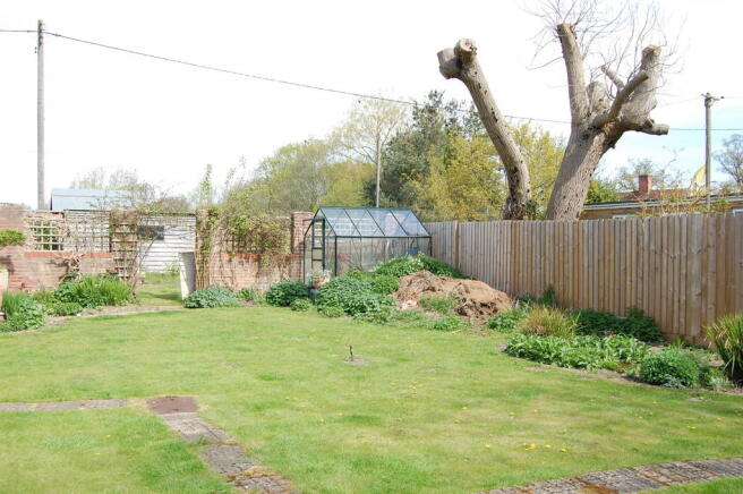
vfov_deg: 38.3
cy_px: 247
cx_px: 372
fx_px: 711
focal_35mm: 34
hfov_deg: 55.2
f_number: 7.1
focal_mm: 23
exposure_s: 1/200
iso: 200
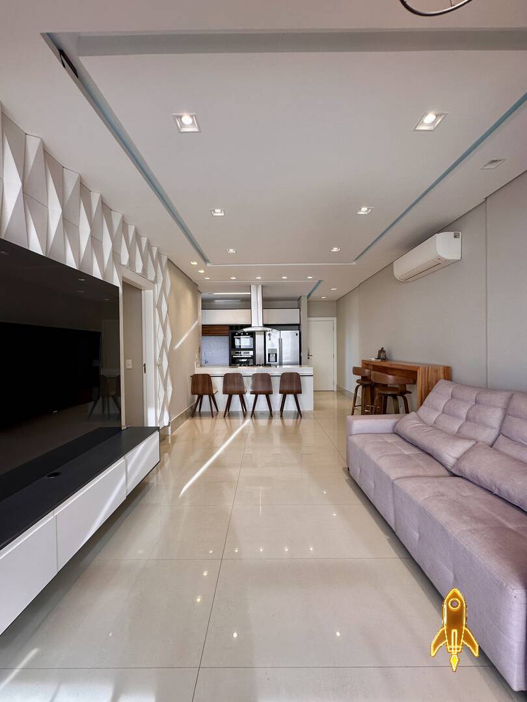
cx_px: 264
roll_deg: -0.3
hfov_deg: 85.7
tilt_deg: -0.6
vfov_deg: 102.1
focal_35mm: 14
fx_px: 284
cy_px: 351
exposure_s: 1/120
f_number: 2.2
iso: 100
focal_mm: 2.22
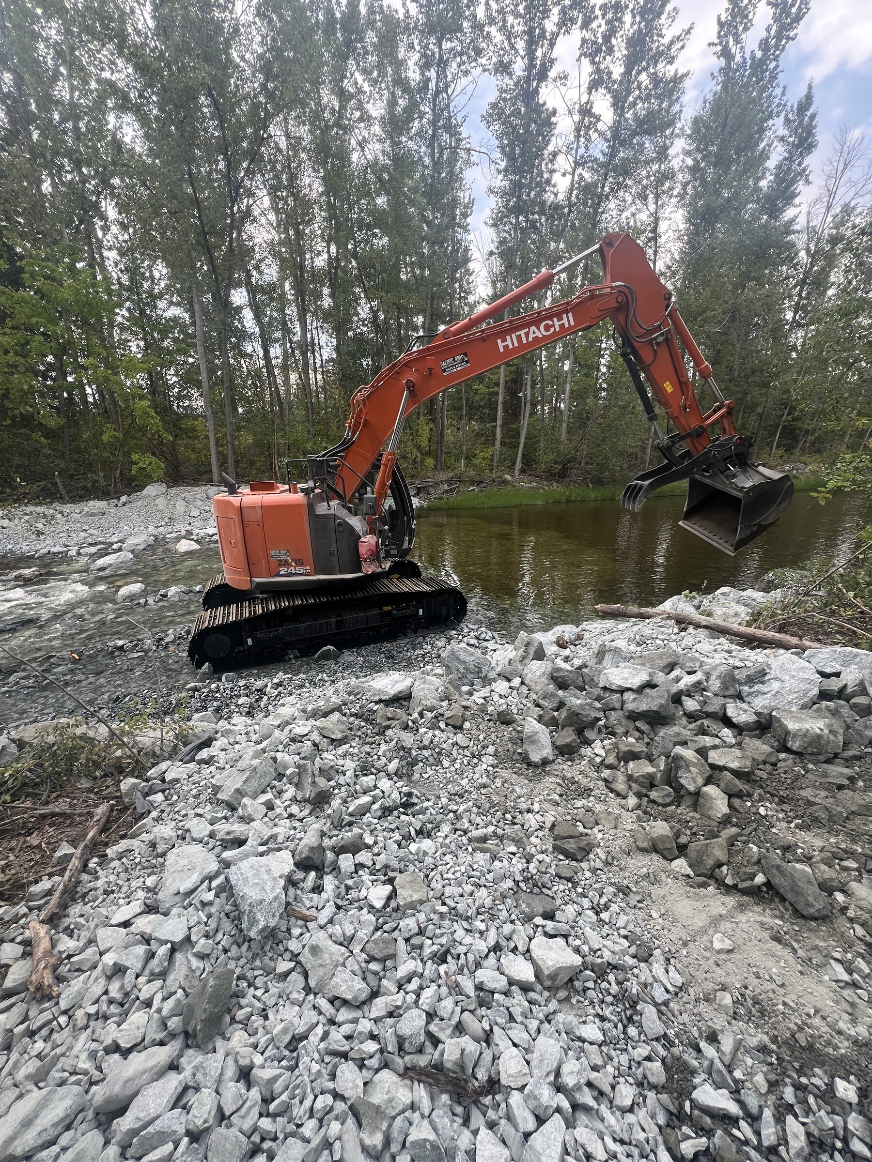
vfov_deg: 106.2
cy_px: 581
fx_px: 437
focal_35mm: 13
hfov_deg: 89.9
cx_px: 436
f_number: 1.8
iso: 32
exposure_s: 1/155
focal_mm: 1.57
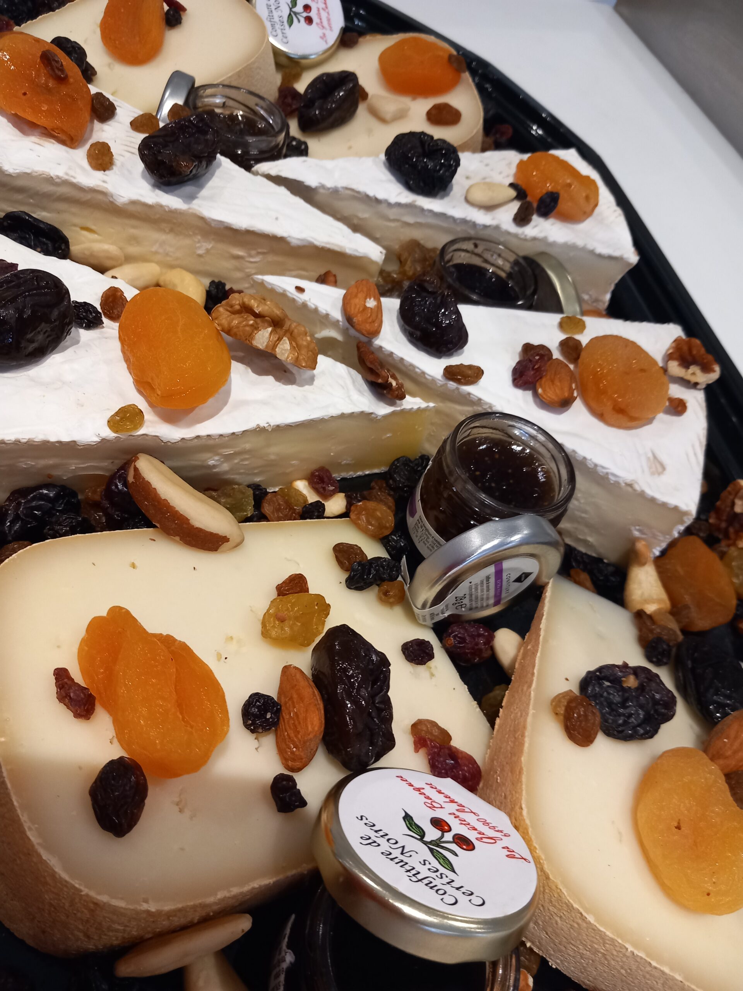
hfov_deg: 51.4
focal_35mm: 27
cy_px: 496
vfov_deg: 65.3
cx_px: 372
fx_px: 773
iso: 200
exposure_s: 1/33.3
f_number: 1.8
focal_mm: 4
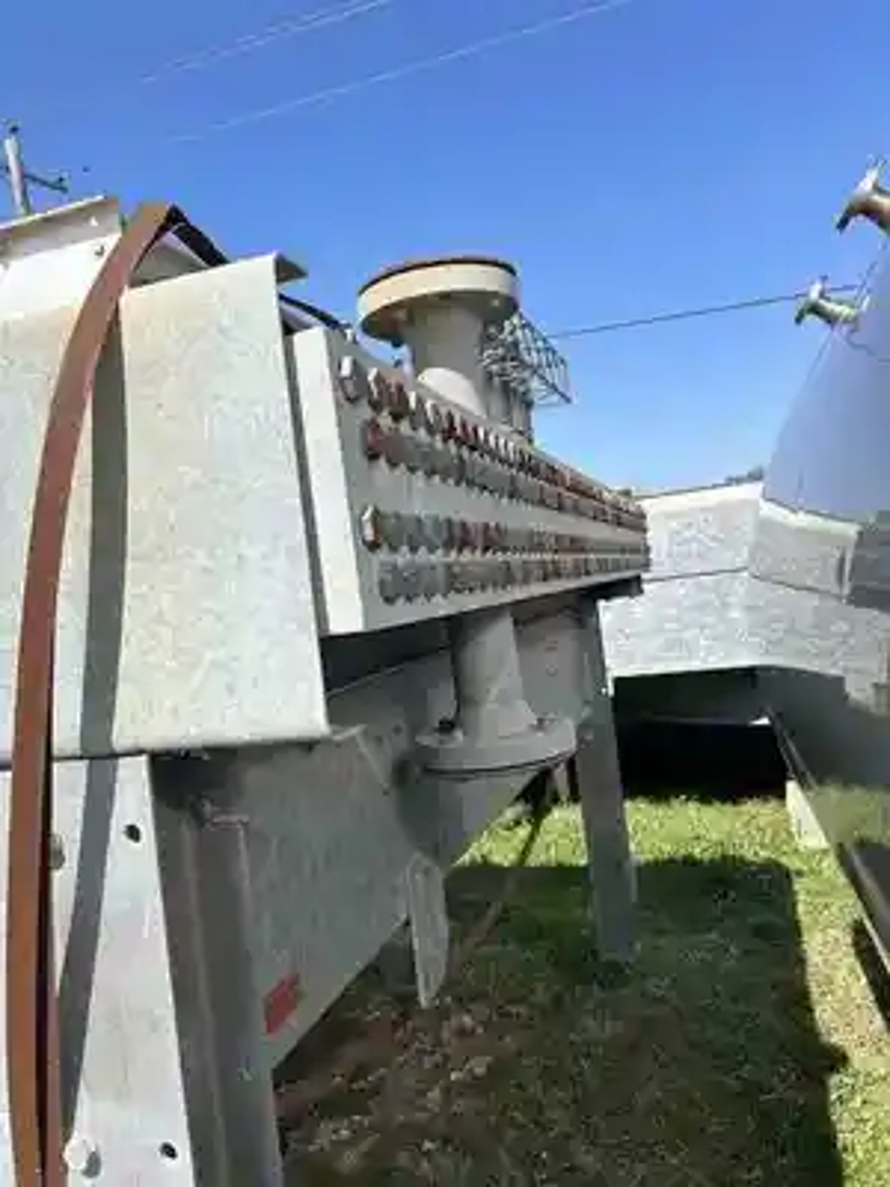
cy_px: 594
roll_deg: +6.3
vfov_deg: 67.3
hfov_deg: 53.1
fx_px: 891
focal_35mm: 26
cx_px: 445
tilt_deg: +1.0
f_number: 1.5
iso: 50
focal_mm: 5.7
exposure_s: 1/3704
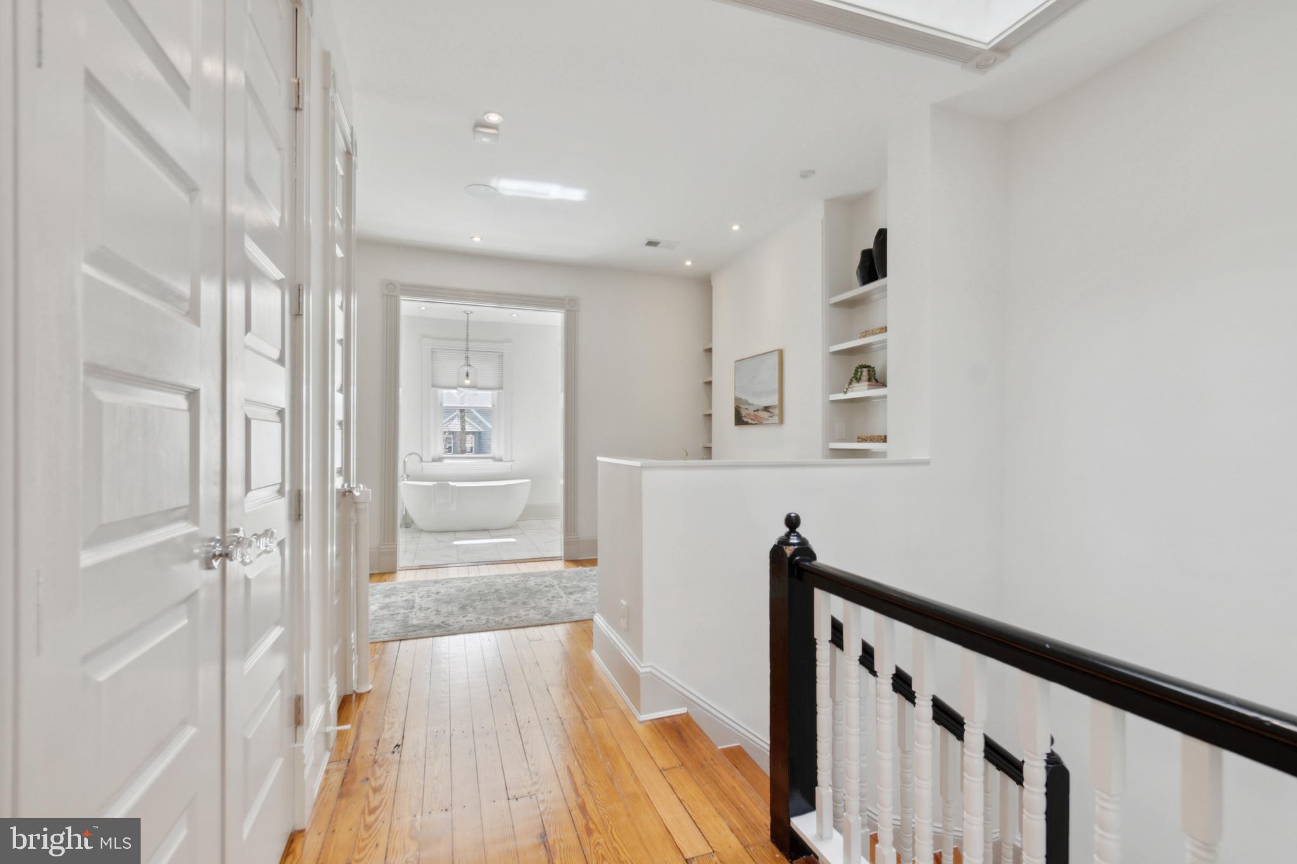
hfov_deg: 100.4
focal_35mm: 15
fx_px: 540
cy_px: 432
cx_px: 648
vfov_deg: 77.3
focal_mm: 10
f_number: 8
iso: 200
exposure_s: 1/25
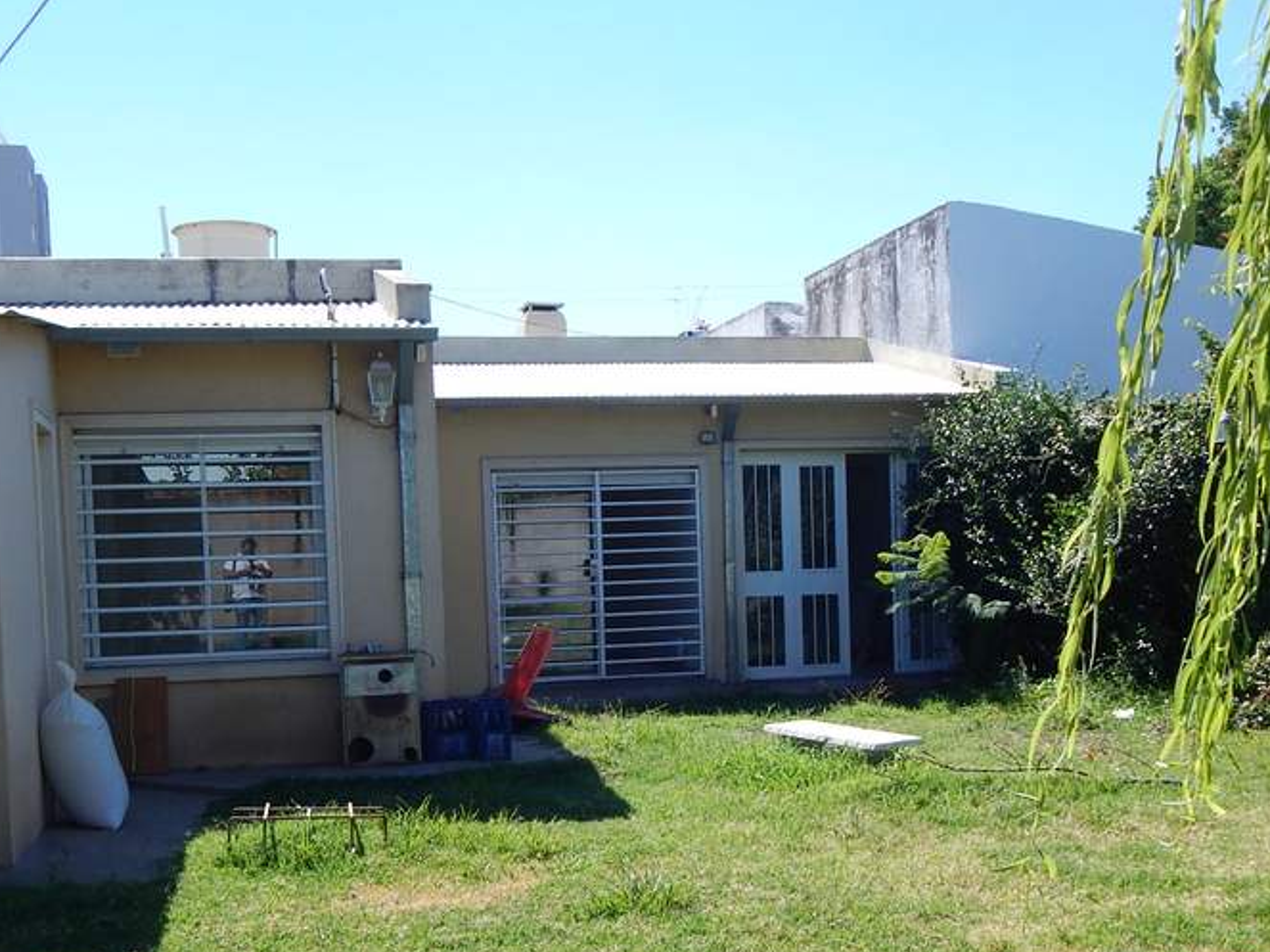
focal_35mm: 46
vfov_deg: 31.2
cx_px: 667
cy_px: 640
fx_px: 1687
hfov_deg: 41.2
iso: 125
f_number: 3.2
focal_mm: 5.6
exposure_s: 1/1000
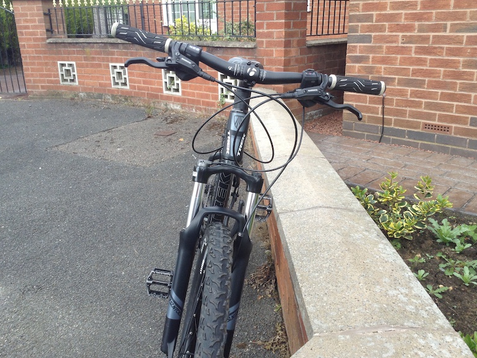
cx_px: 239
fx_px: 469
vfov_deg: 41.8
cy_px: 175
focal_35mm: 34
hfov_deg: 54.0
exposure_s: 1/255
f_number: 2.4
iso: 25
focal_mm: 3.3
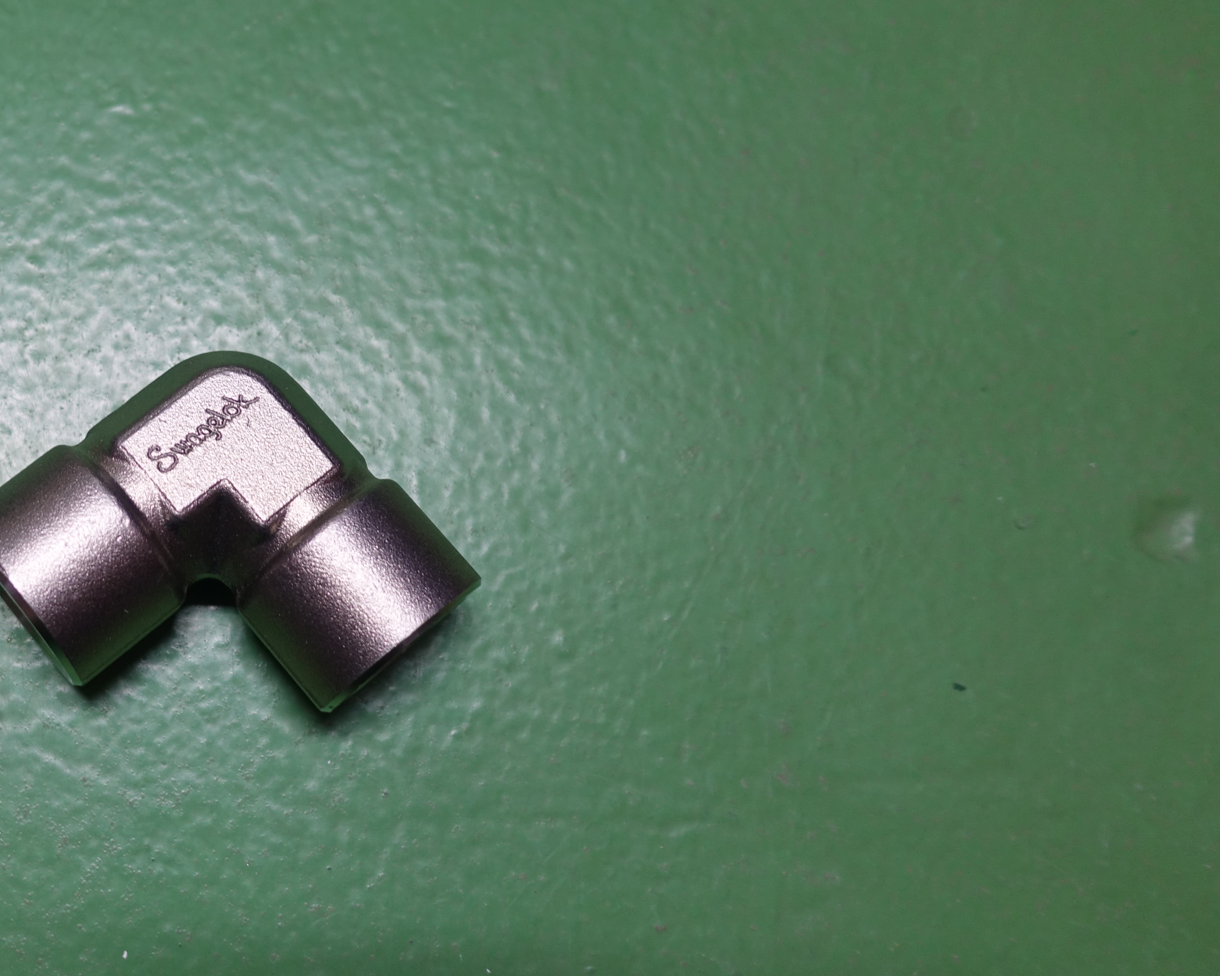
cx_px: 137
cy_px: 407
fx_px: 1444
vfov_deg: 37.2
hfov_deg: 42.3
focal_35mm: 40
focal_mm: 8.8
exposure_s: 1/30
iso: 200
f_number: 1.8
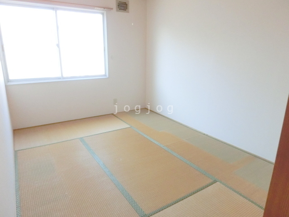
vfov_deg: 56.8
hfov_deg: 71.6
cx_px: 144
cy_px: 108
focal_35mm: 24
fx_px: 200
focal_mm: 4.24
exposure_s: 1/250
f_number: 3
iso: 800
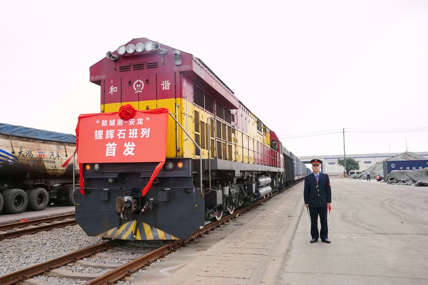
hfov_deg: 61.9
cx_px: 214
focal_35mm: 30
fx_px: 357
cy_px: 142
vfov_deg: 43.6
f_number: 11
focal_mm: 30
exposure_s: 1/100
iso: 320
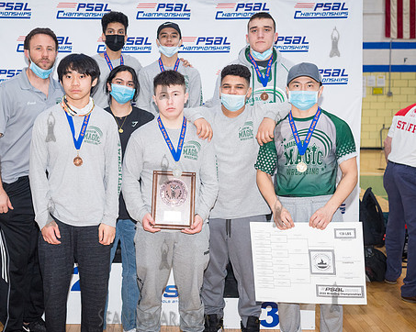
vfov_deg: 31.4
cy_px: 137
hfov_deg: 38.6
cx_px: 166
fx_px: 591
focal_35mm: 48
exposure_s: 1/400
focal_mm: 35
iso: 4000
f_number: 4
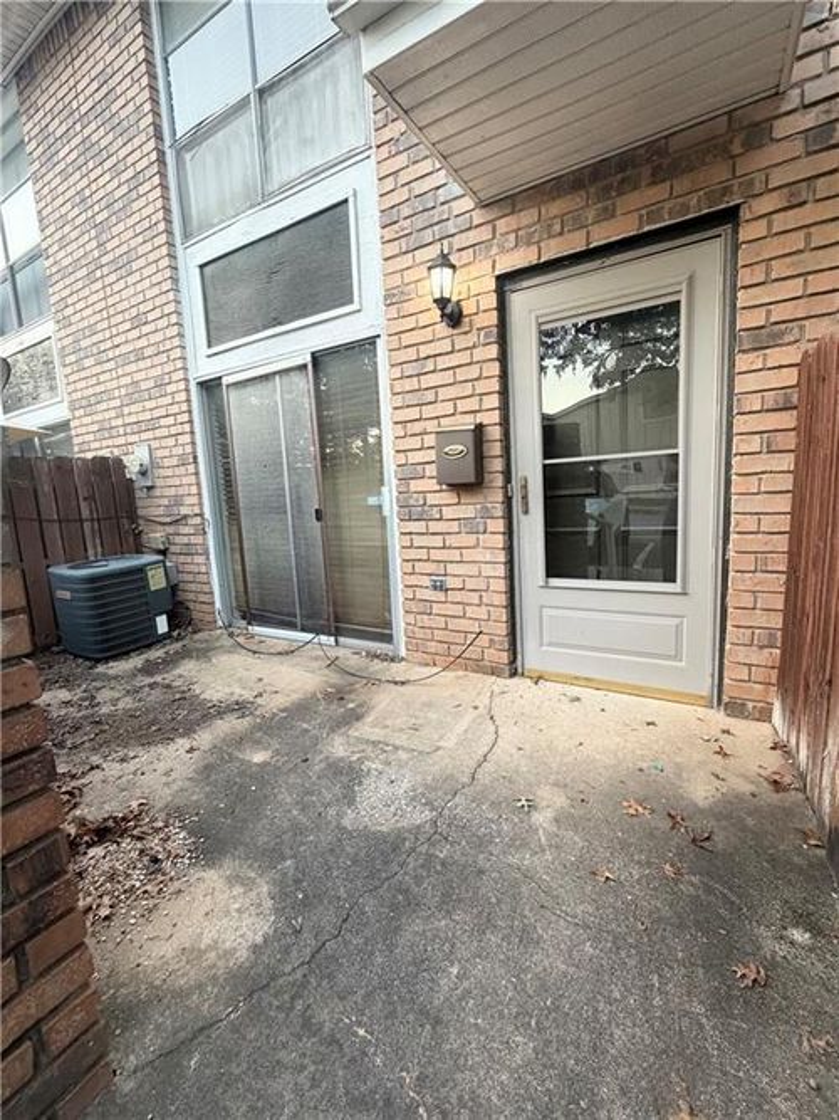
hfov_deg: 85.7
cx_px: 420
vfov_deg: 102.1
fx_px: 453
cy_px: 560
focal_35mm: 14
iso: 320
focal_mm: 2.22
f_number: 2.2
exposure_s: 1/121
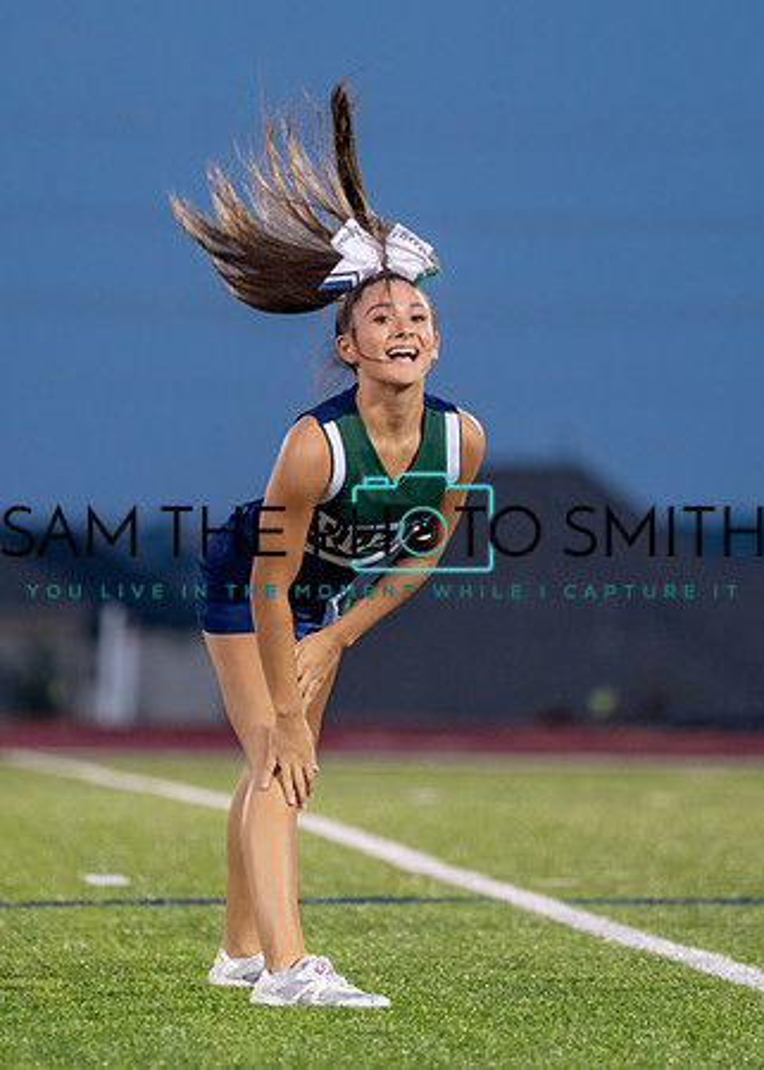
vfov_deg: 6.6
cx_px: 320
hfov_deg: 4.7
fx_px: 9355
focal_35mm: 308
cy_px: 478
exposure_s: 1/1000
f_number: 2.8
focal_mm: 173
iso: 1250
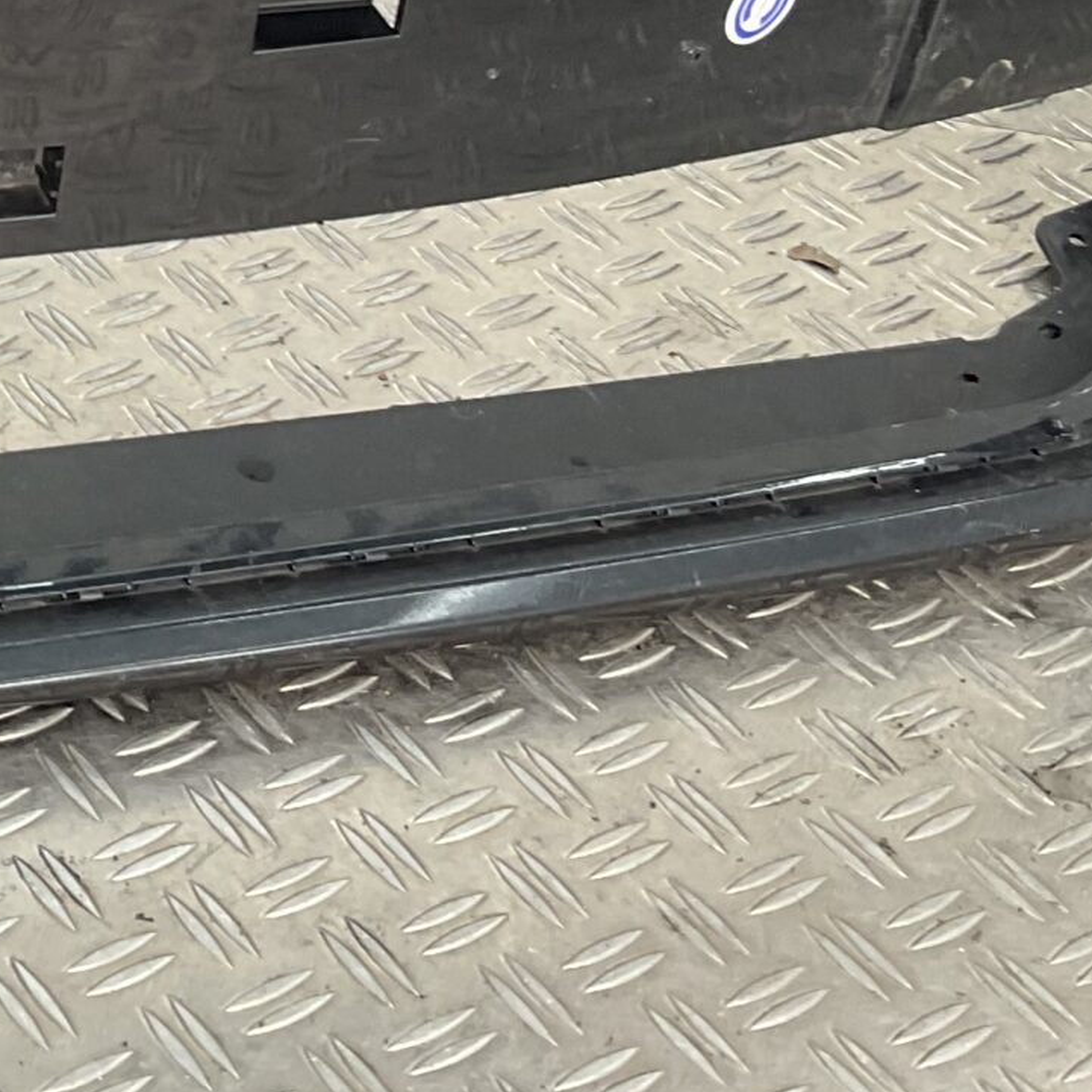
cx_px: -291
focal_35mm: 91
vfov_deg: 18.2
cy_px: -198
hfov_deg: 17.9
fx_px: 3248
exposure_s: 1/120
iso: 25
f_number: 1.8
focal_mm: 3
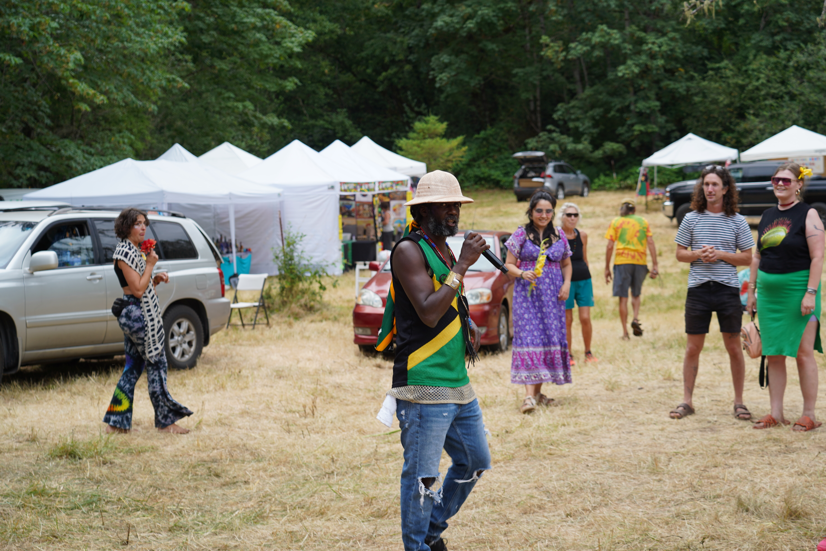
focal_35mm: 57
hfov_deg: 35.1
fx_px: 1308
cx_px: 413
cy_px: 276
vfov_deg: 23.8
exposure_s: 1/100
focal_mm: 57
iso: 100
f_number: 4
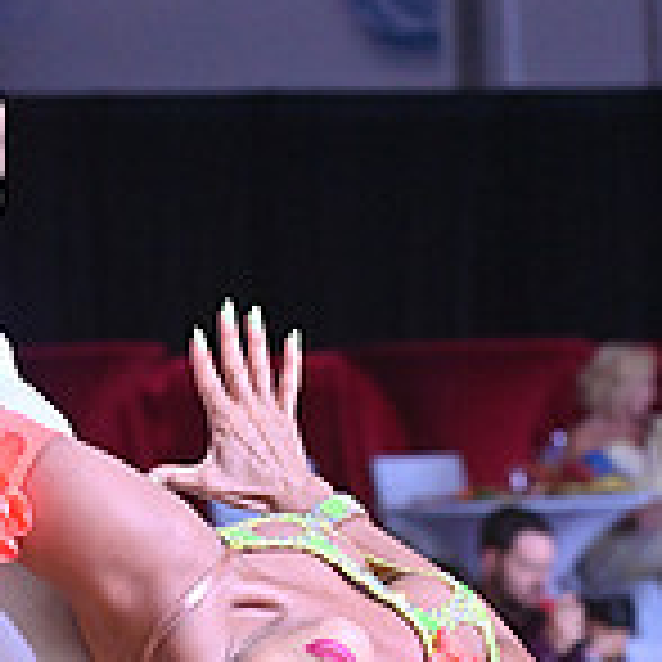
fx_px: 8438
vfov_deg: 4.5
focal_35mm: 390
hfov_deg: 4.5
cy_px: 959
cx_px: 151
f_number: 7.1
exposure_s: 1/400
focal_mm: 116
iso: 4000
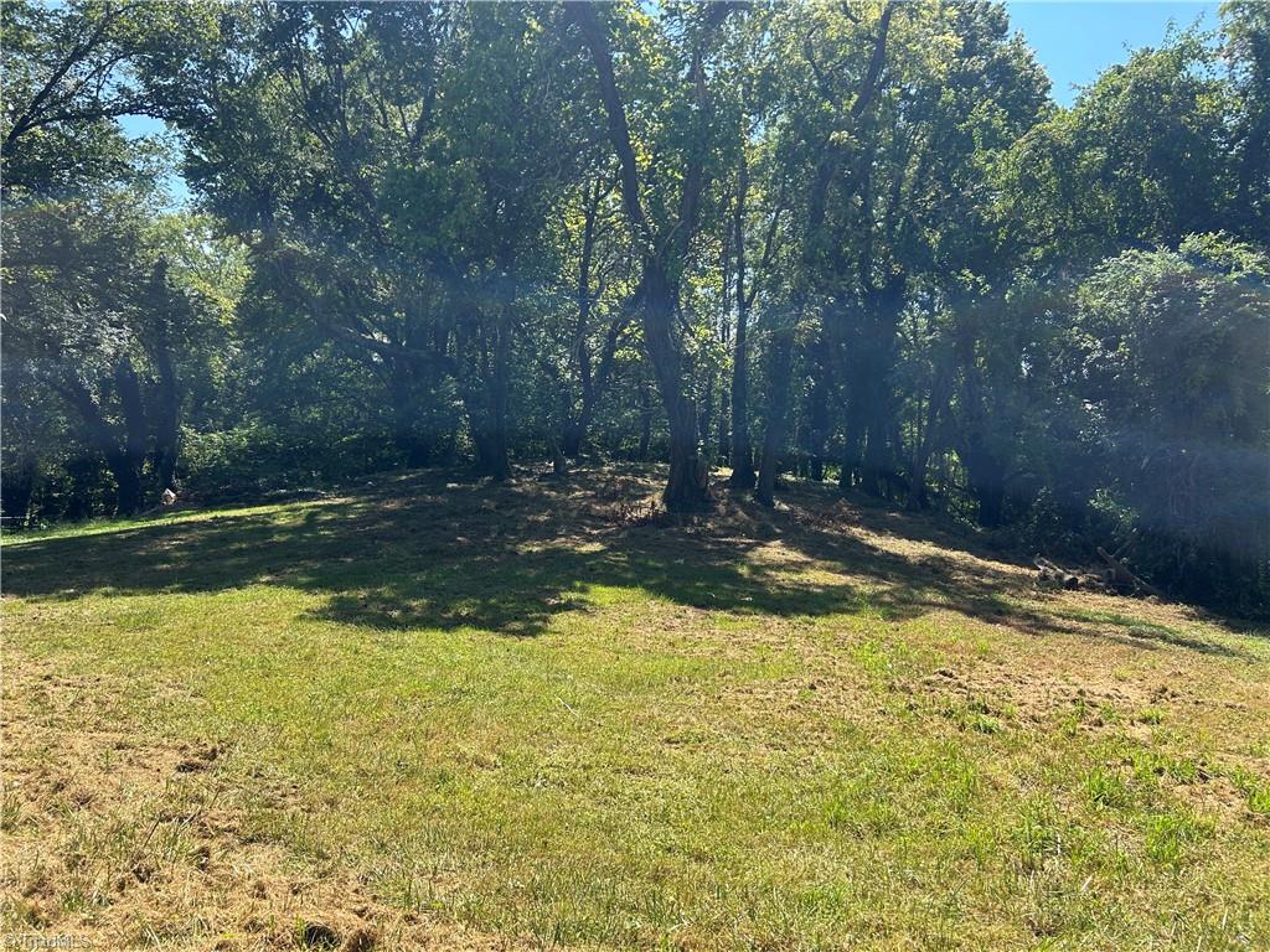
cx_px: 635
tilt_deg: -3.2
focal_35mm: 26
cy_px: 476
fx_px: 954
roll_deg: -1.6
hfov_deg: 67.3
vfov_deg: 53.1
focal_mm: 5.7
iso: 50
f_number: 1.5
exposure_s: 1/1468
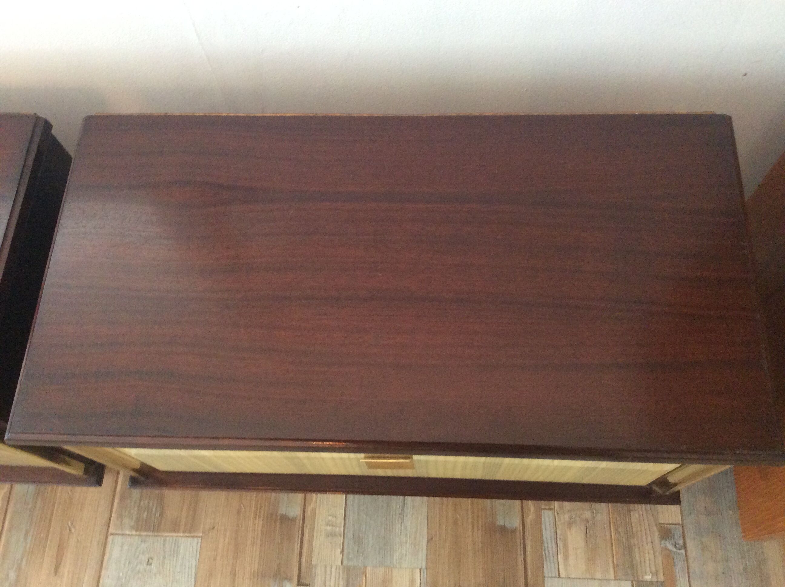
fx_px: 725
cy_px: 294
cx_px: 392
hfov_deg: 56.9
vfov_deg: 44.1
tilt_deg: -67.6
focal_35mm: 32
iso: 250
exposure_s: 1/25
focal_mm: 3.3
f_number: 2.4
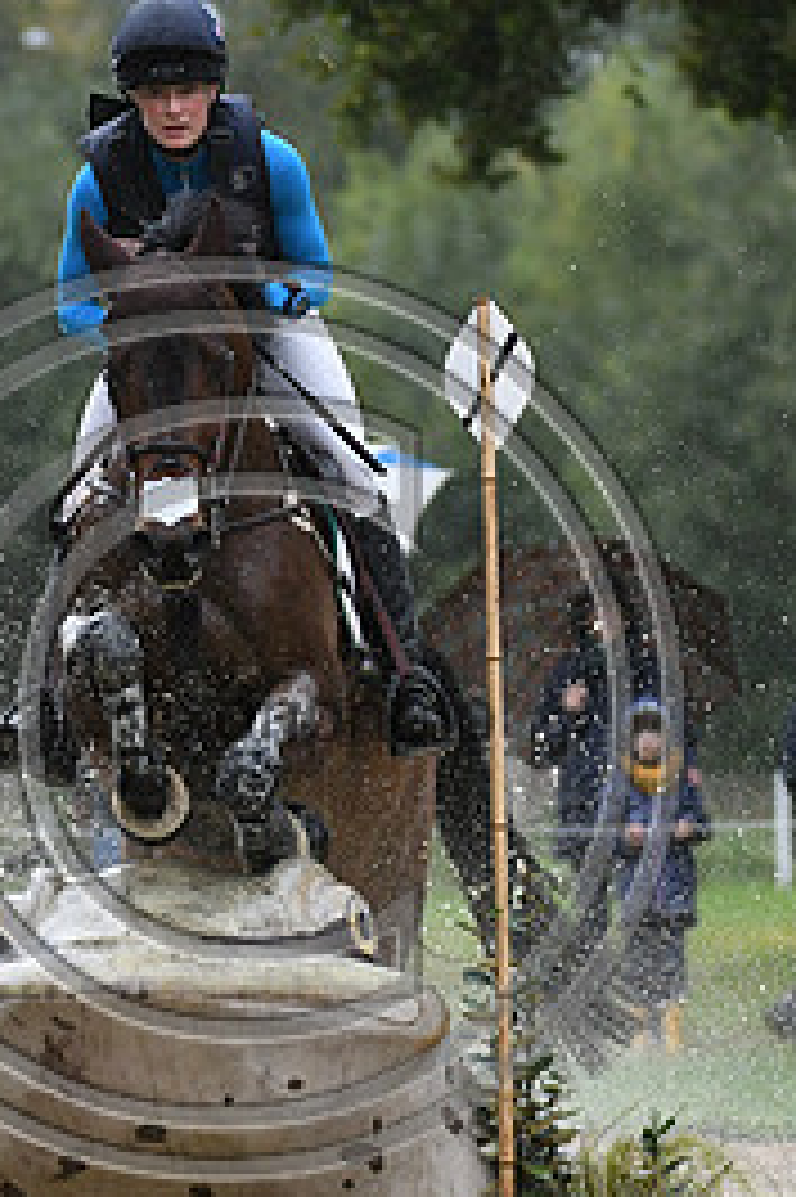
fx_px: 21751
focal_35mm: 655
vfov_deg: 3.2
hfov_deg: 2.1
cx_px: 171
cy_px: 655
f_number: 4.5
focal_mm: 200
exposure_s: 1/1250
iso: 1250
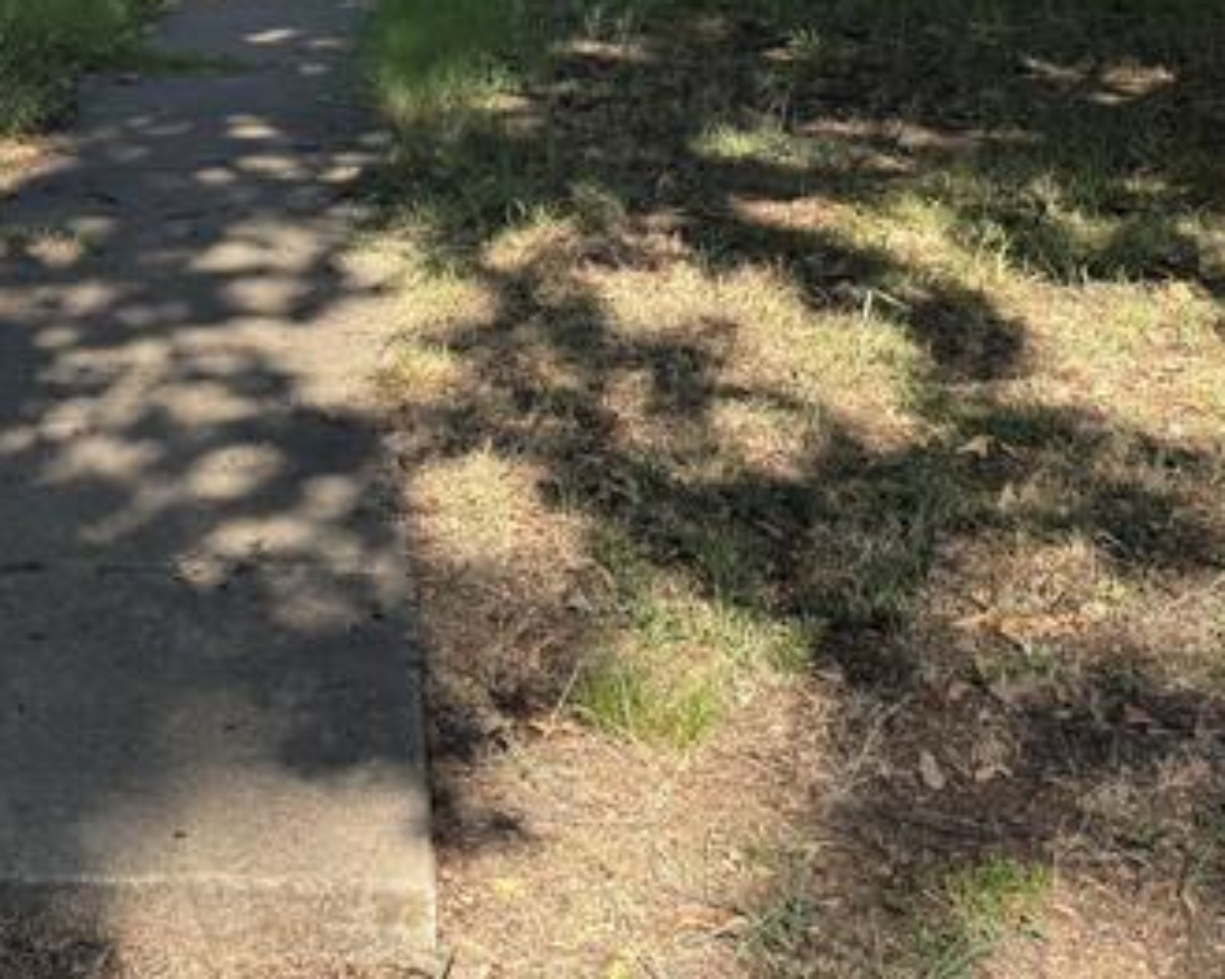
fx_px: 2646
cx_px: 138
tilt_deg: -2.5
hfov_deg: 25.3
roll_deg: +1.6
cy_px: -71
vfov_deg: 20.1
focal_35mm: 73
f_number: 1.78
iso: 100
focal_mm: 6.76
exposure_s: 1/1812
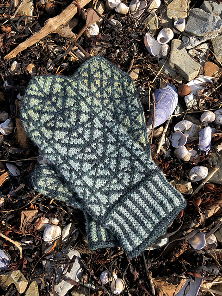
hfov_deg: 49.7
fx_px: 239
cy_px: 148
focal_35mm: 28
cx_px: 111
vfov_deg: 63.4
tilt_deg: -69.2
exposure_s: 1/1171
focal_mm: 3.99
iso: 20
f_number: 1.8
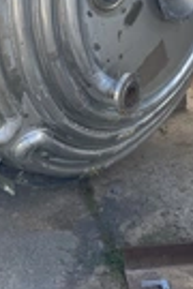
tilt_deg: -16.9
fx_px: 643
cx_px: 34
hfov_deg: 16.9
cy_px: 6
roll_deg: +4.2
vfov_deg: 24.3
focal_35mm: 80
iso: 32
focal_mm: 4.25
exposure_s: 1/1608
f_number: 1.8
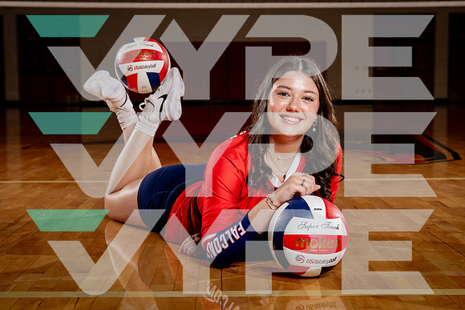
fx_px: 760
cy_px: 151
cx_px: 230
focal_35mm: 59
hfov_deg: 34.0
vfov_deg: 23.1
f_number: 5.6
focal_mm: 55
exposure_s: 1/250
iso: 125
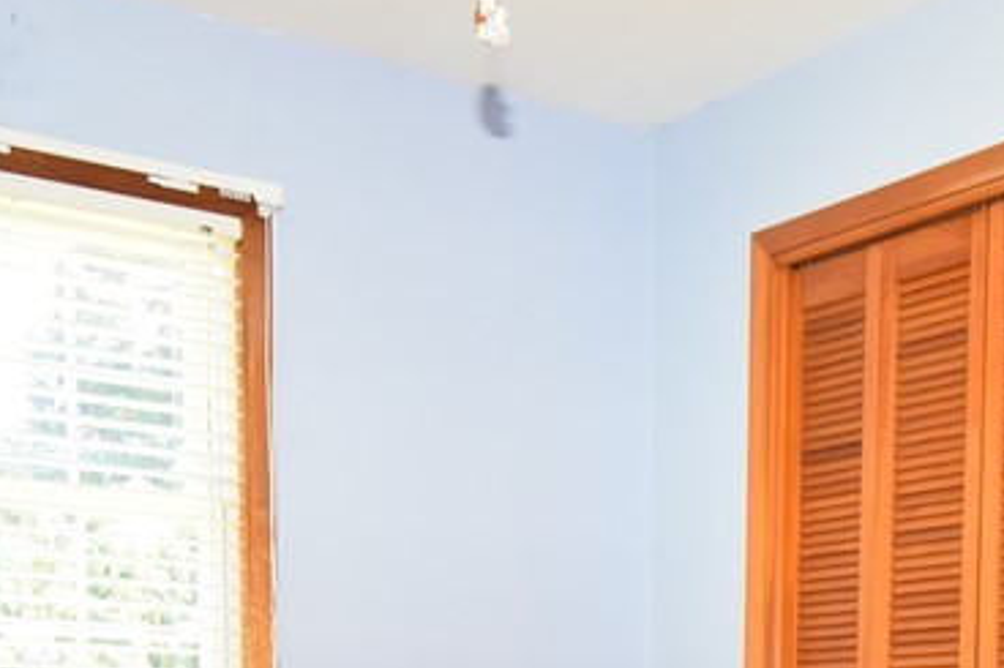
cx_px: 685
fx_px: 1728
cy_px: 957
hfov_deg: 32.1
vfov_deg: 19.5
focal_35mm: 62
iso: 800
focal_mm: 14
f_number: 5
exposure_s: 1/60
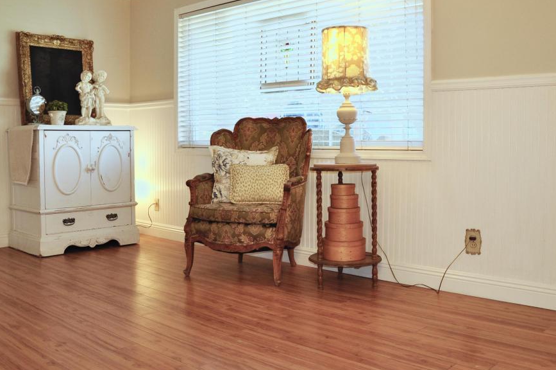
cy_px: 162
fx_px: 555
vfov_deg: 36.7
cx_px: 285
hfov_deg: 53.2
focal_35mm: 36
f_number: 3.5
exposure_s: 1/60
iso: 400
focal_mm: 18
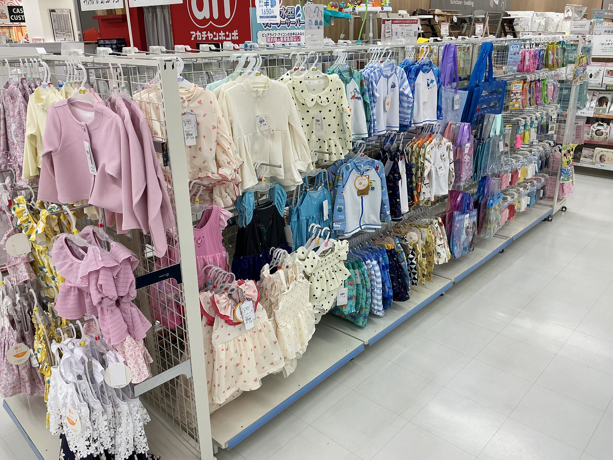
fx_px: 514
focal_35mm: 29
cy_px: 230
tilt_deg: -20.0
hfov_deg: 61.7
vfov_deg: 48.2
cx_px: 306
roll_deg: +0.2
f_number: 1.8
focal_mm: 3
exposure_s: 1/100
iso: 32
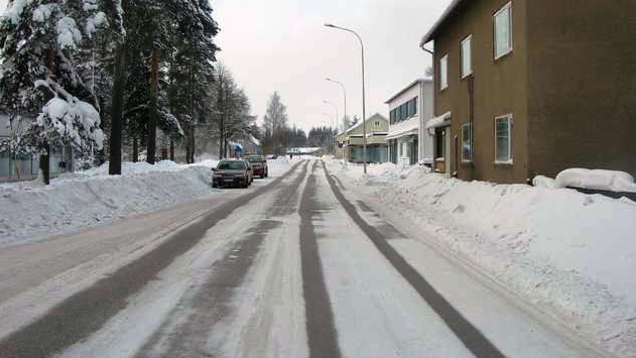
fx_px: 708
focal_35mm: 42
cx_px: 322
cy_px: 138
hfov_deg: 48.4
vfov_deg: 28.3
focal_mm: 7.8
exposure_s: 1/258
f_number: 4.8
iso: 50
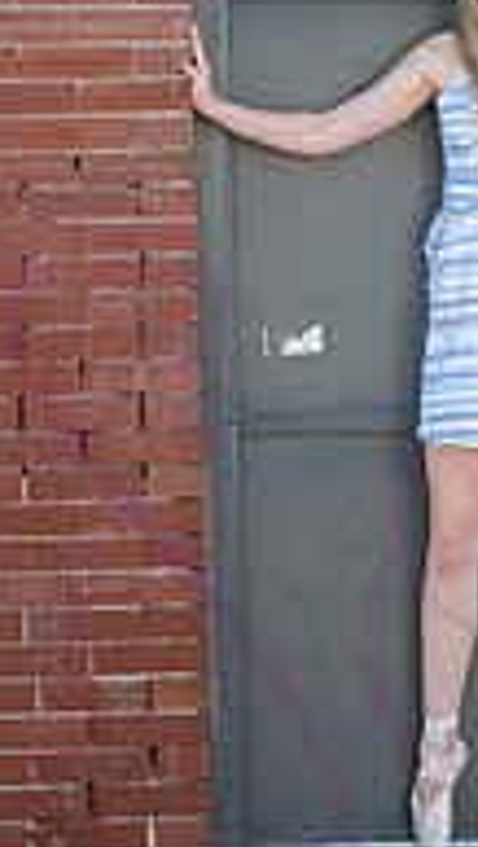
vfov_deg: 8.8
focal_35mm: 244
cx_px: 539
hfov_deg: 5.0
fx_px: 5481
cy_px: 325
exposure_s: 1/1000
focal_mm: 100
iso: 800
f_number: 4.5
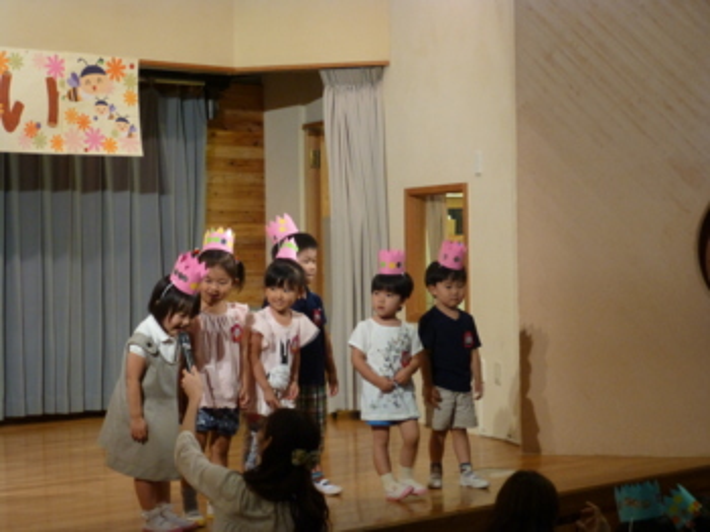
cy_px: 266
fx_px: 1619
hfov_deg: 24.7
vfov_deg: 18.6
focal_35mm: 79
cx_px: 355
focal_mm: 14.2
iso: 400
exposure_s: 1/30
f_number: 5.1
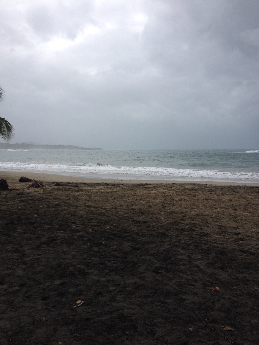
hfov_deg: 40.7
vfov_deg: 52.6
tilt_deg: -6.7
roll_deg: +1.7
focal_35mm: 35
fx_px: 349
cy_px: 172
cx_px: 130
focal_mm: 4.28
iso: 50
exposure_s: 1/1672
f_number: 2.4
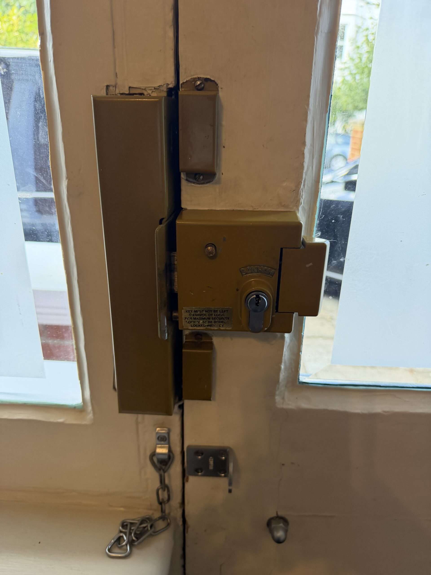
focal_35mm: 24
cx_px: 216
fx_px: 398
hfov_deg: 56.8
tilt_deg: -22.7
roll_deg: -0.9
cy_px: 288
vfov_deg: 71.6
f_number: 1.78
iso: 200
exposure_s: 1/99
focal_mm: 6.76
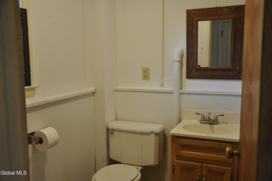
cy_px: 90
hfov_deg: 53.2
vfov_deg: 36.8
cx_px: 136
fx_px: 272
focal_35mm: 36
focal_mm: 24
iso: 200
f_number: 3.8
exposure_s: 1/8
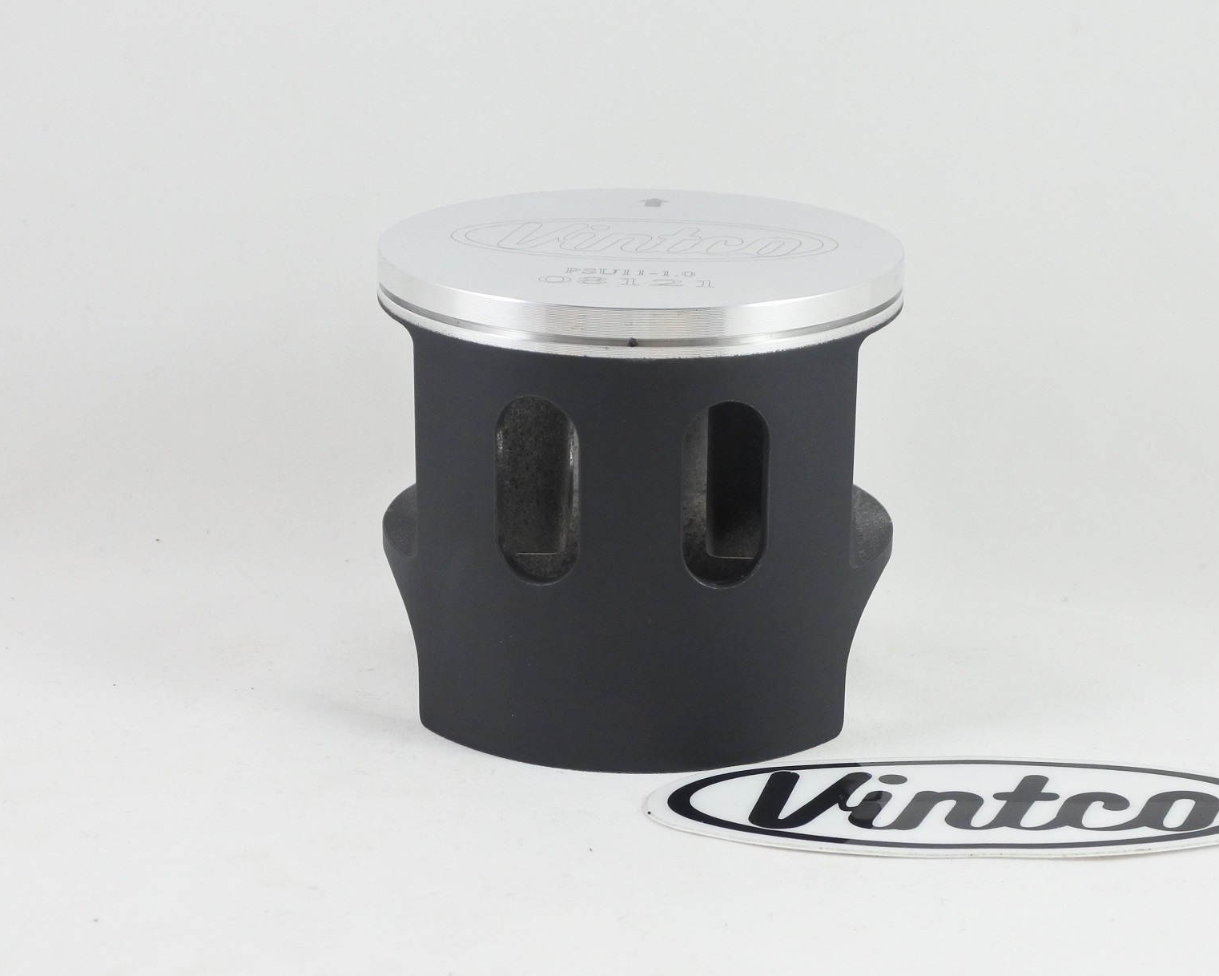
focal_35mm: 44
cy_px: 488
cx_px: 641
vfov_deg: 34.2
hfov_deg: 42.0
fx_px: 1588
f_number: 4.2
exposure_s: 1/125
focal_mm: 14.7
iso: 560
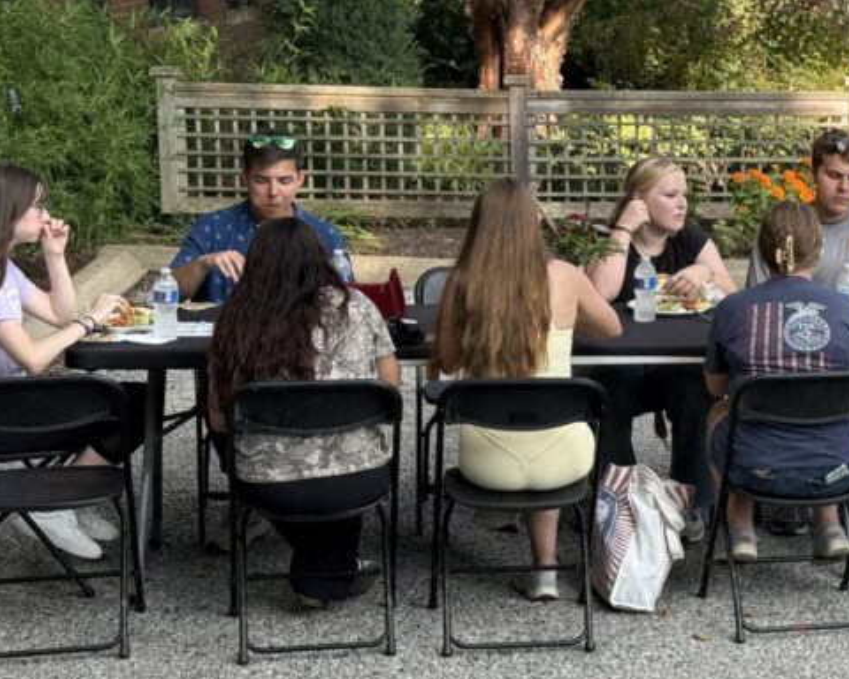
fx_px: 2513
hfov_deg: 18.6
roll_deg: +0.5
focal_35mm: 100
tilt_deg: -8.5
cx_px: 870
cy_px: 295
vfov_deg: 15.4
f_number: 1.78
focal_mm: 6.76
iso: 80
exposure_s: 1/1149
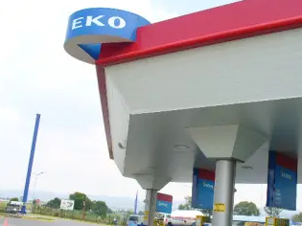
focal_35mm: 47
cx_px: 179
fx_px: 410
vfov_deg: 30.8
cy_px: 105
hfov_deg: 40.3
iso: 80
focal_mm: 6.1
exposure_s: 1/160
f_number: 5.6
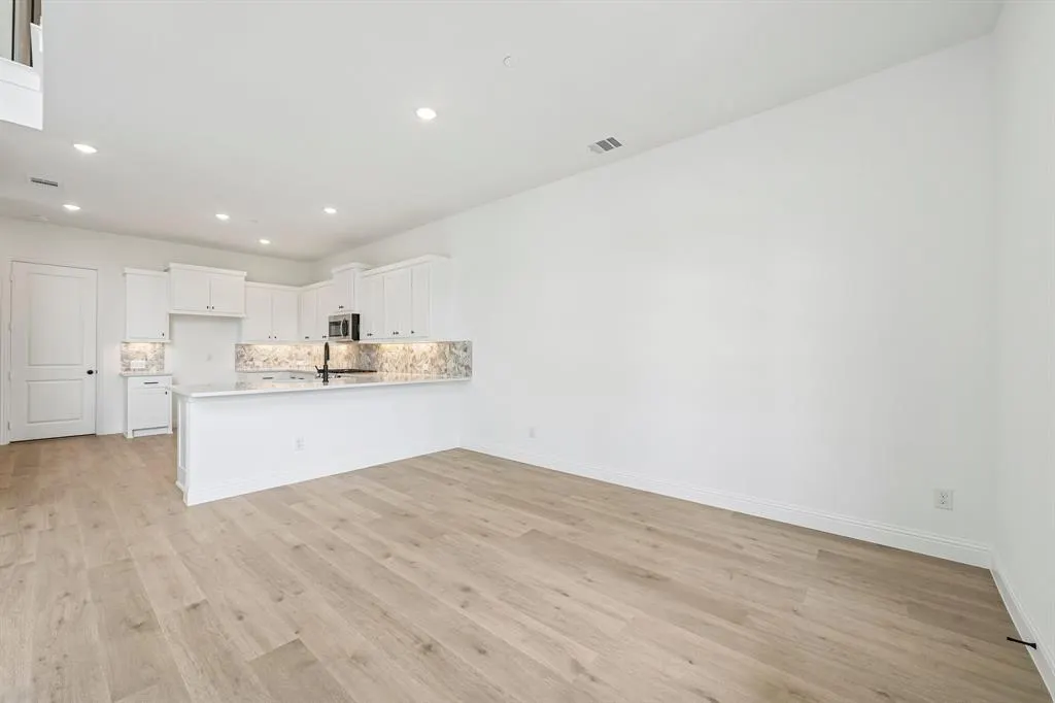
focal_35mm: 14
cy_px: 352
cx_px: 528
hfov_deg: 104.3
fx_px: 410
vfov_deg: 81.2
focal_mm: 14
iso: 400
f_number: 8
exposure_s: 1/100
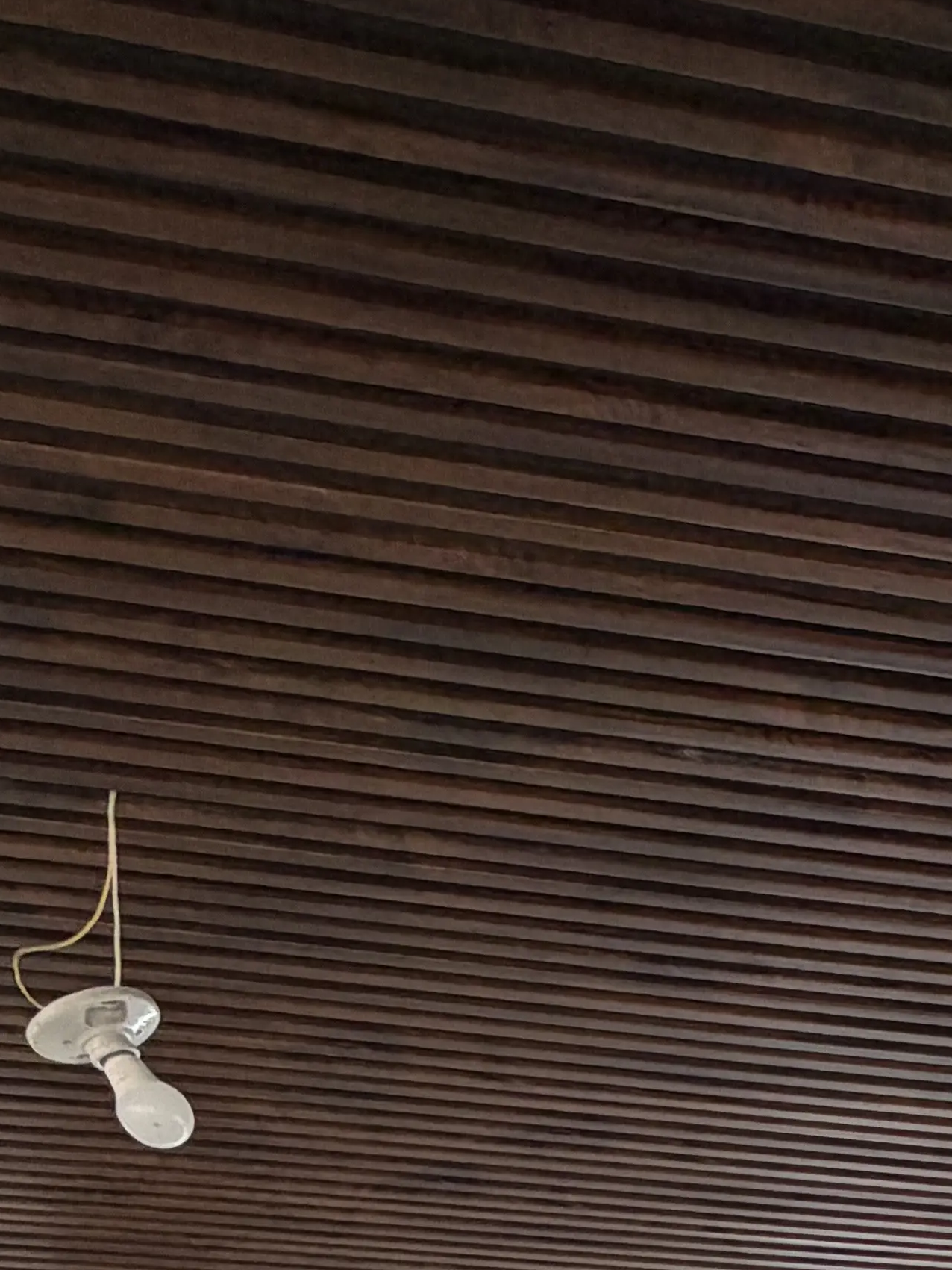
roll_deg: +0.2
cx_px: 1382
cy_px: 1923
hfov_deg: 24.7
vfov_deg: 27.4
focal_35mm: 47
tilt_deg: +4.3
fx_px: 1723
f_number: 2.2
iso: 64
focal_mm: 2.22
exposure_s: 1/121
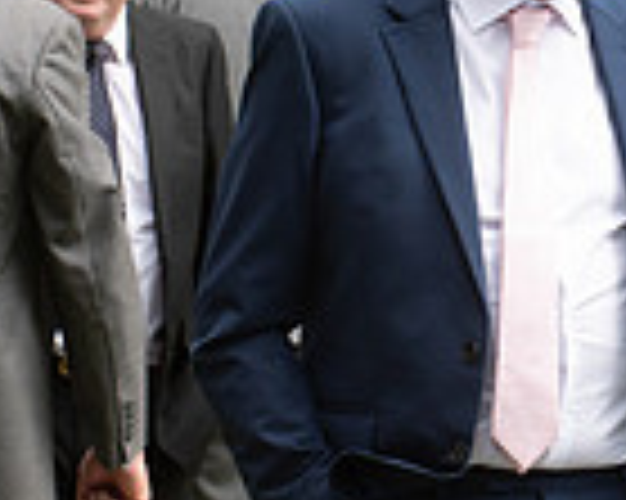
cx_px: 662
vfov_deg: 3.3
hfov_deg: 4.1
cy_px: 234
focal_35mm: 470
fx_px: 8702
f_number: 16
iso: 2000
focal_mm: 120
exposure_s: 1/400
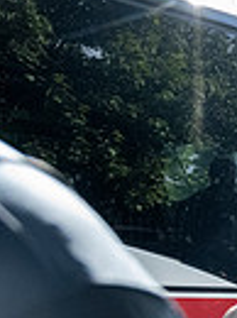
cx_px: 564
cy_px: 400
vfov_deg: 18.0
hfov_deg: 11.8
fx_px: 943
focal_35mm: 103
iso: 3200
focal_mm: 24
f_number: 4
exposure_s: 1/3200
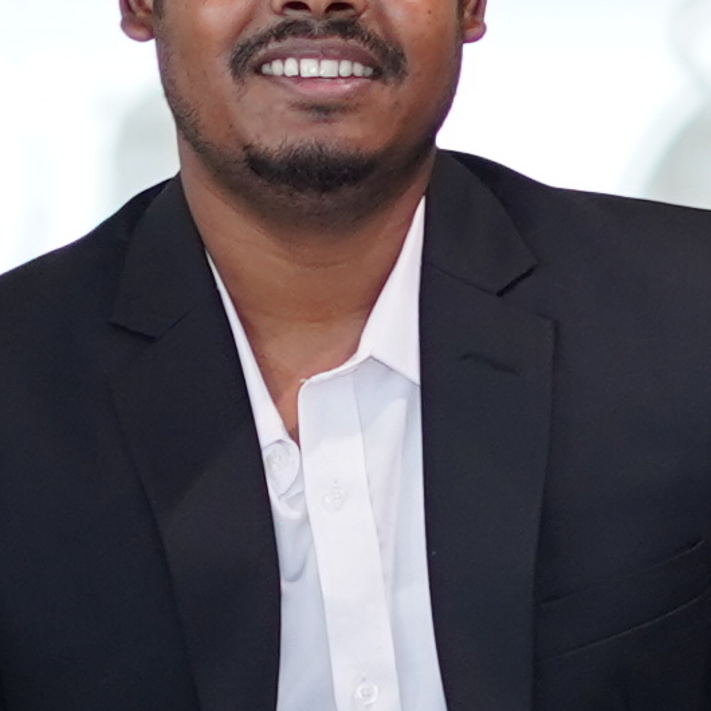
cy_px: 593
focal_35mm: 481
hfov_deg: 3.6
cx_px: 180
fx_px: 11177
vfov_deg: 3.6
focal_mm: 50
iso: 400
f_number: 2
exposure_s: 1/80
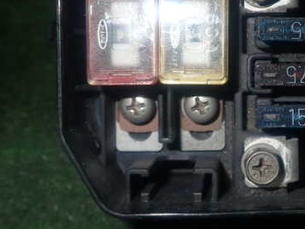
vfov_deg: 24.3
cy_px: 74
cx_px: 242
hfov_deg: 31.4
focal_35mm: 60
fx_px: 529
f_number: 7.1
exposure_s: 1/40
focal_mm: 6.37
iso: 200
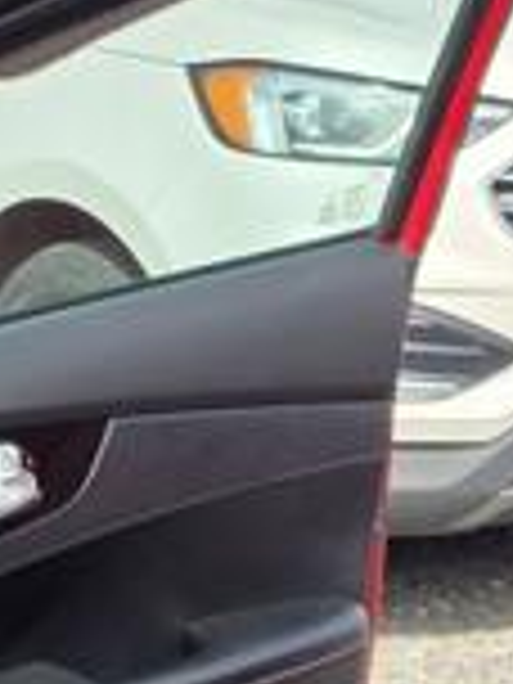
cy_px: 1912
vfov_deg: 10.5
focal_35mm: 145
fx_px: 2865
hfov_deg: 10.2
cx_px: 104
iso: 80
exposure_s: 1/3446
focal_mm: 6.25
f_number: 1.7
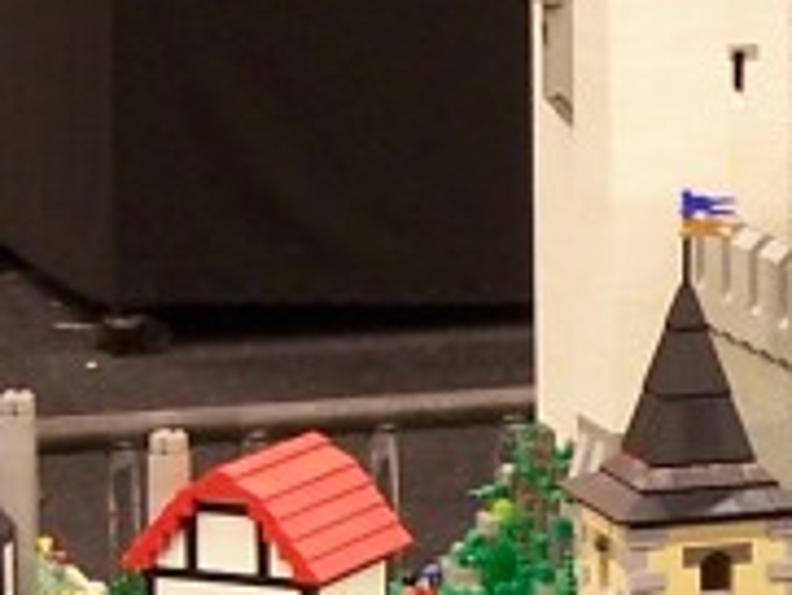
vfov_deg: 6.9
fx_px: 4922
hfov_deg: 9.2
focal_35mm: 215
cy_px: 569
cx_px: 735
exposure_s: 1/2
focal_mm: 6.3
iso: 80
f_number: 2.8
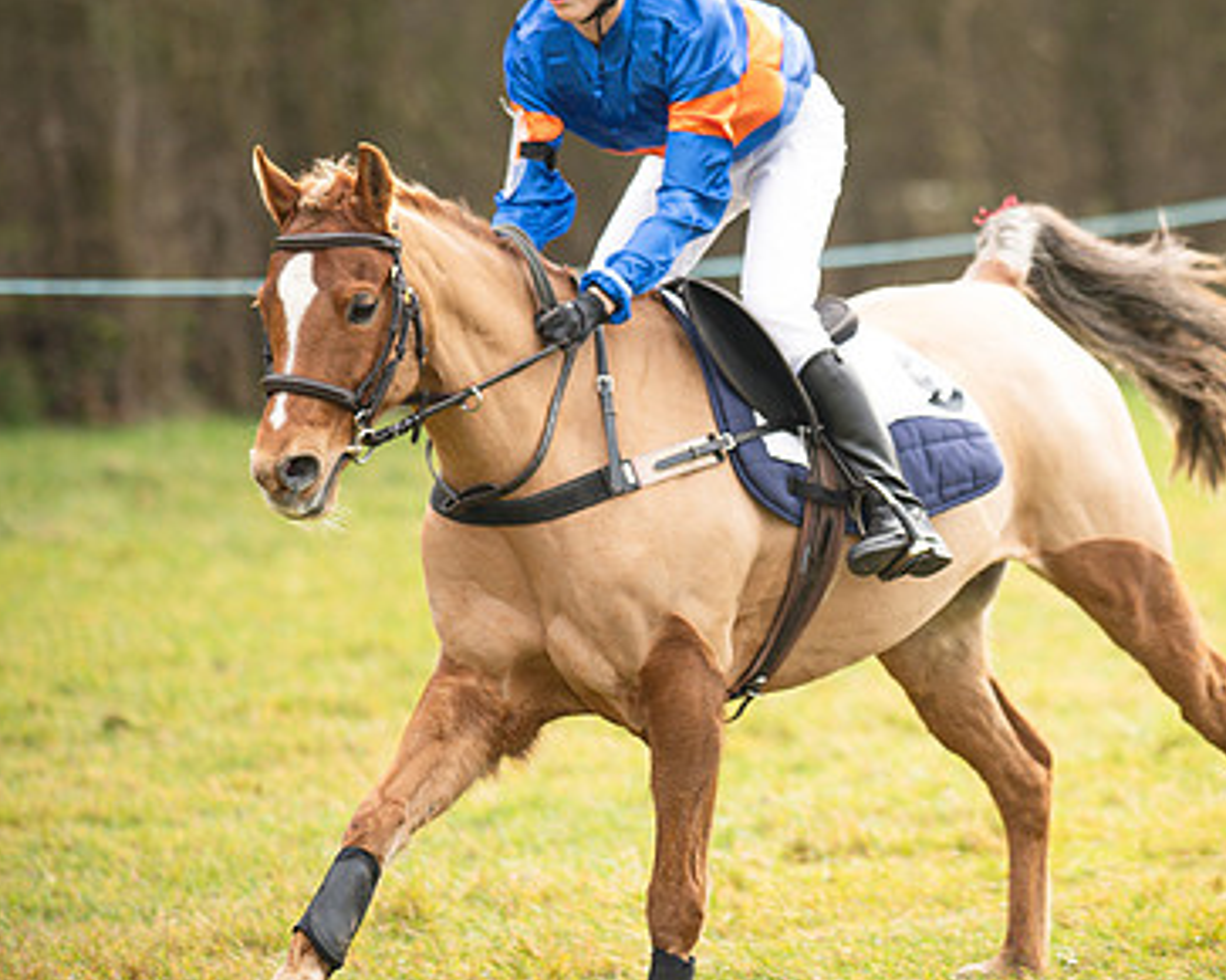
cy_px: 376
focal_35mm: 317
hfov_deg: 6.1
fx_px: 11496
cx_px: 1204
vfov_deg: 4.9
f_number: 1.8
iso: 160
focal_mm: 135
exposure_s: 1/1000
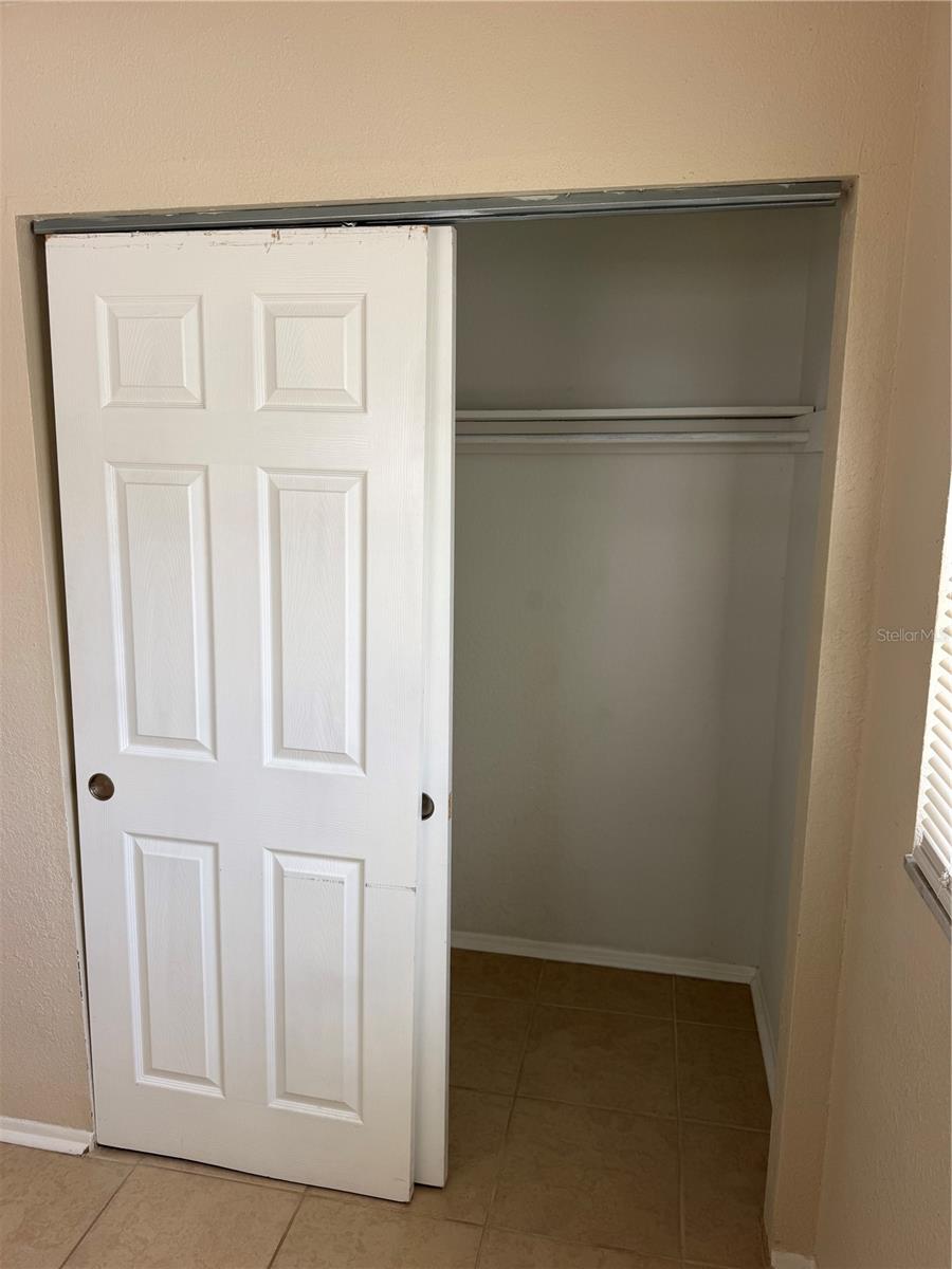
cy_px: 634
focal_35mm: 24
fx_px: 880
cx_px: 476
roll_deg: -0.5
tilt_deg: -10.2
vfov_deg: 71.6
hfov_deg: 56.8
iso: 64
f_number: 1.78
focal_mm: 6.76
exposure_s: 1/179
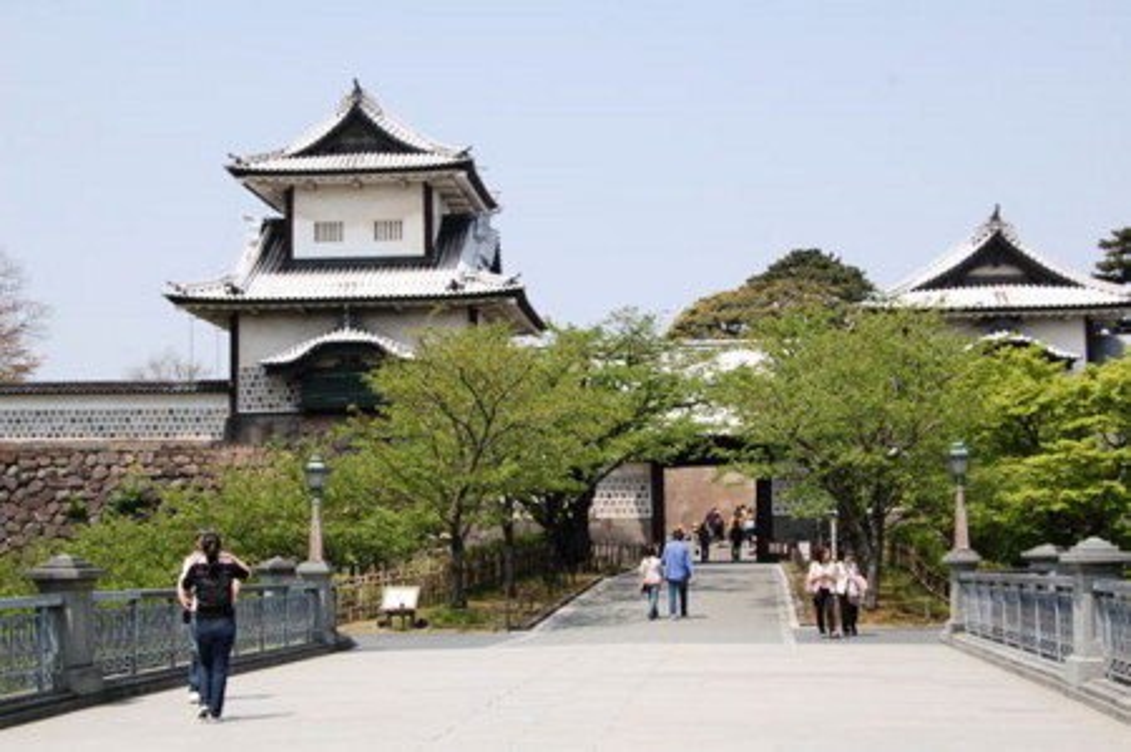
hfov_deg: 35.1
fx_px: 1789
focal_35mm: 57
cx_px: 566
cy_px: 376
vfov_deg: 23.7
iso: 200
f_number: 9
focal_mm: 38
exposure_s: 1/320
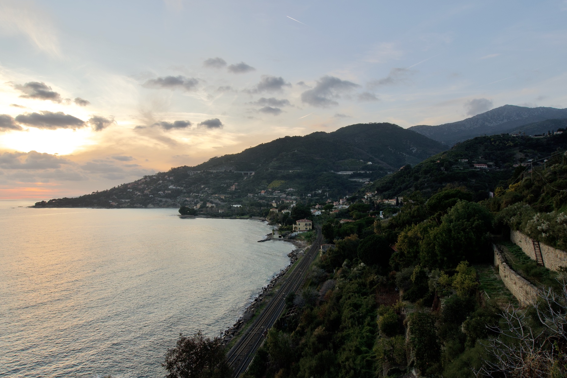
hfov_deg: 71.5
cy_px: 190
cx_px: 273
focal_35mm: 25
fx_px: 394
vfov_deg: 51.3
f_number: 8
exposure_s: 1/100
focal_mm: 16
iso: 100
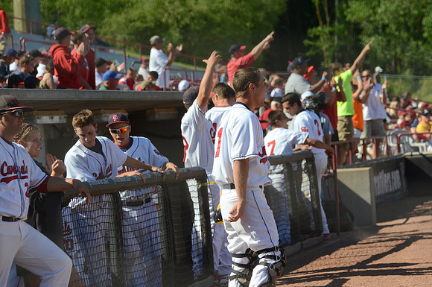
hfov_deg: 12.5
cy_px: 144
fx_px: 1977
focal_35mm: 165
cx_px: 216
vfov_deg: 8.3
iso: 1000
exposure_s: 1/8000
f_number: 4.5
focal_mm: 110
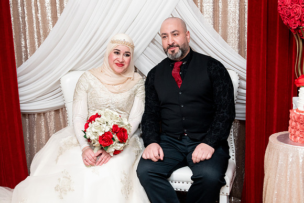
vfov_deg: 27.5
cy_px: 102
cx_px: 152
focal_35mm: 49
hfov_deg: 40.3
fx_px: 414
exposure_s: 1/160
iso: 3200
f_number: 2.8
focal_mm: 49
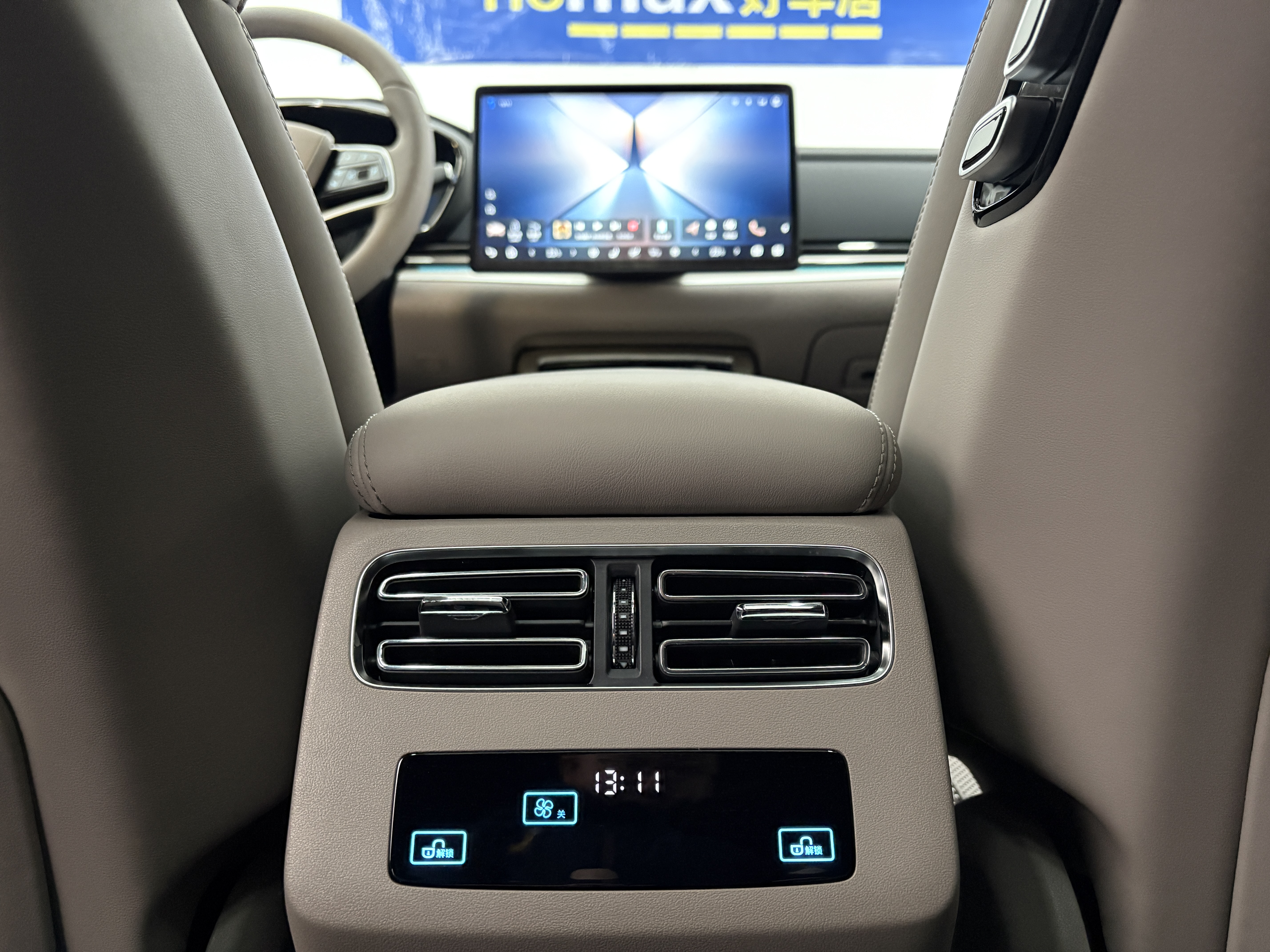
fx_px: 954
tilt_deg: -7.9
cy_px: 476
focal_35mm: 26
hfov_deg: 67.3
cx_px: 635
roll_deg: +0.3
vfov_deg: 53.1
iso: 800
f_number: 1.6
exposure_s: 1/25
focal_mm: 5.96
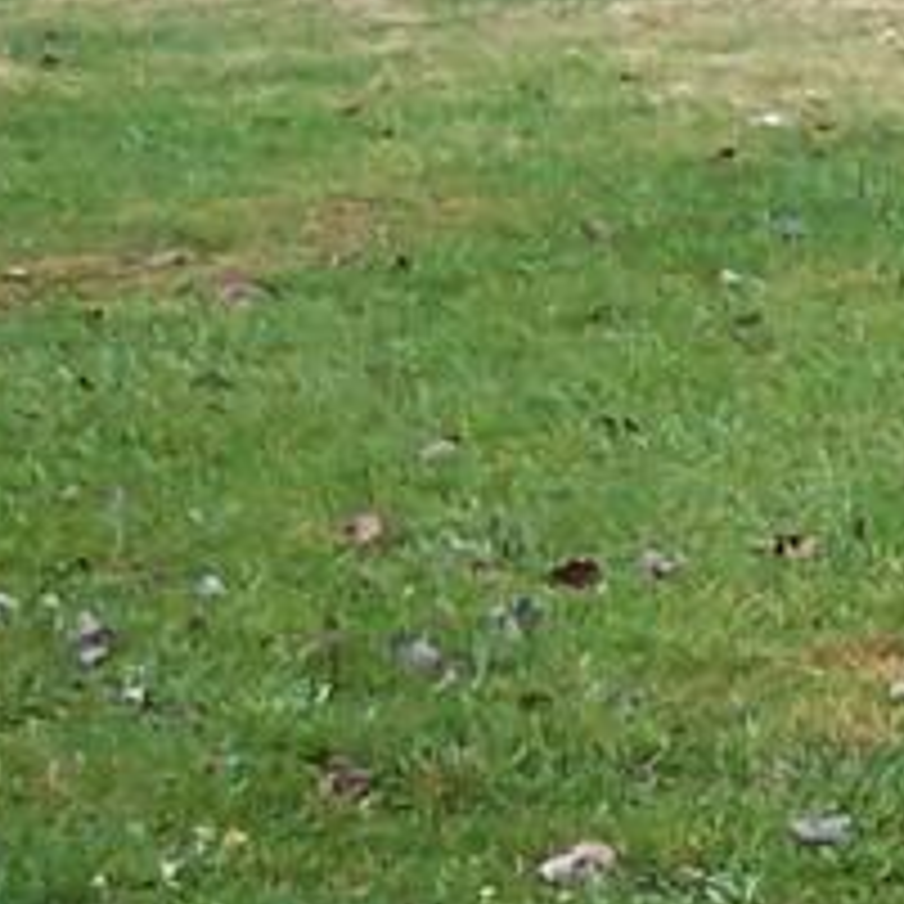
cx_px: 1556
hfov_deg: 6.6
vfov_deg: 6.7
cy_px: 944
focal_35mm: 259
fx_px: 7652
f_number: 2.8
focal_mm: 6.3
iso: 80
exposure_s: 1/90
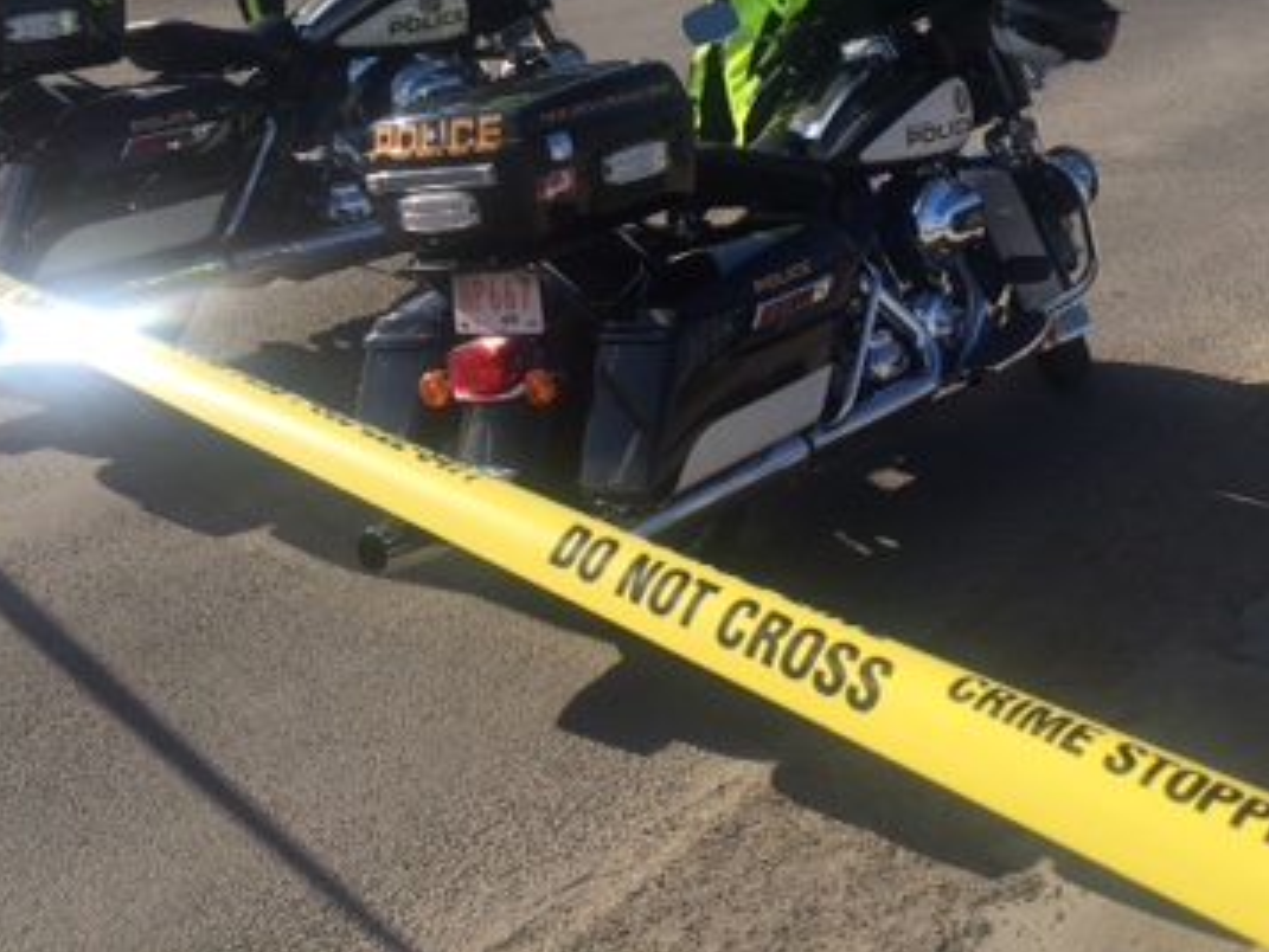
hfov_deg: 36.3
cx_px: 874
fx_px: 1907
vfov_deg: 27.1
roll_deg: -2.4
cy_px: 110
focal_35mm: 52
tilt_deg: -10.5
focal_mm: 4.15
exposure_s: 1/1980
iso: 32
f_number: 2.2
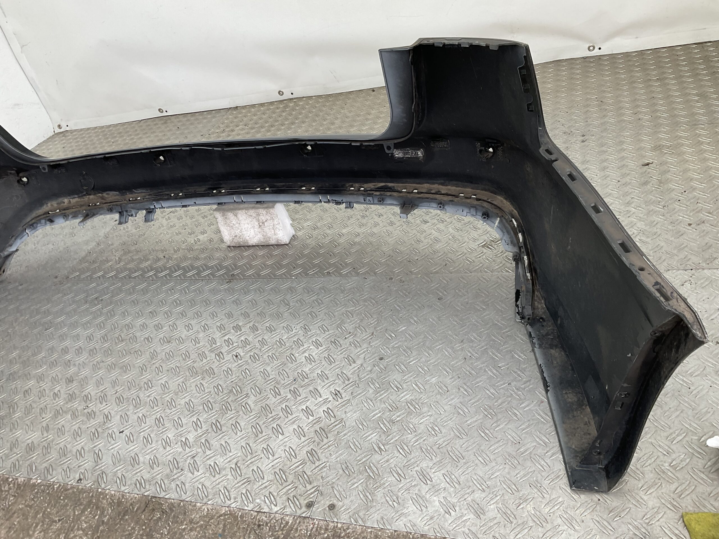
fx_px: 602
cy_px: 270
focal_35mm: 29
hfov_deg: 61.7
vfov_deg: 48.2
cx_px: 360
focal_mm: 3
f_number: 1.8
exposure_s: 1/120
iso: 25
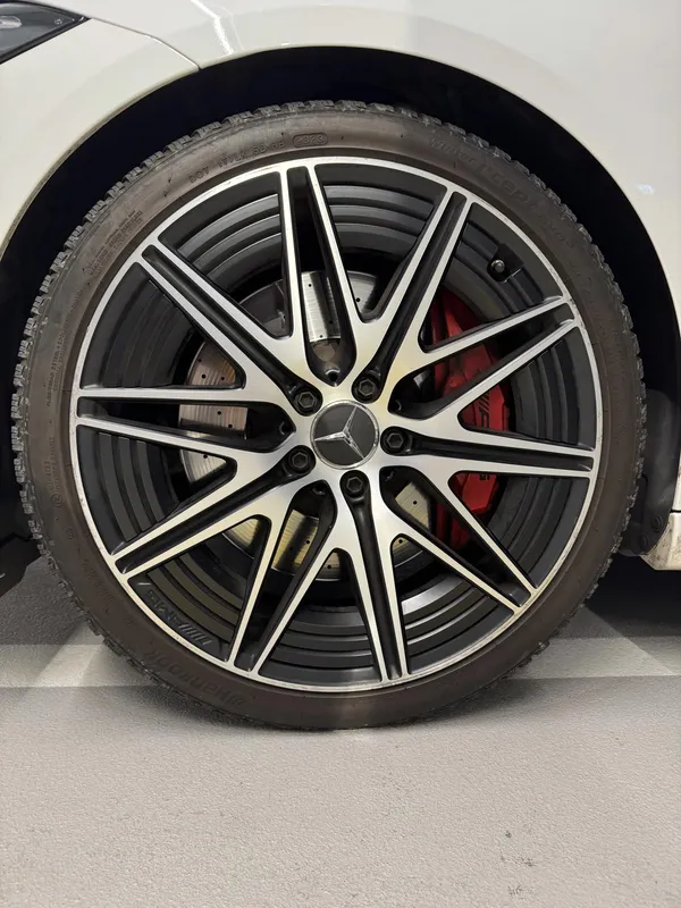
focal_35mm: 24
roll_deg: -1.7
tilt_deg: -9.0
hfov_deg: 56.8
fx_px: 630
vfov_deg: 71.6
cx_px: 340
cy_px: 454
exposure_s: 1/50
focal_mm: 6.76
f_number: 1.78
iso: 250
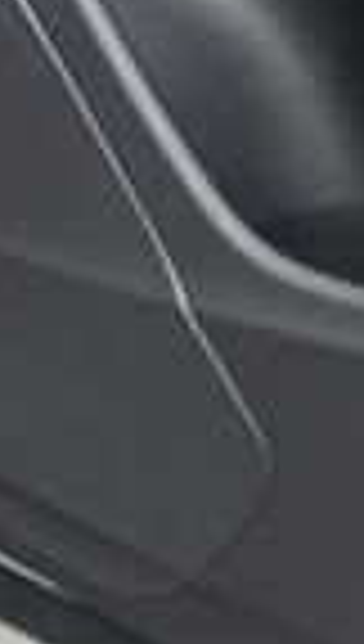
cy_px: -79
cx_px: 602
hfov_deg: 9.0
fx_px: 2236
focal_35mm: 131
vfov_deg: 15.9
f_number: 3.2
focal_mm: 28
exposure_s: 1/50
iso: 800
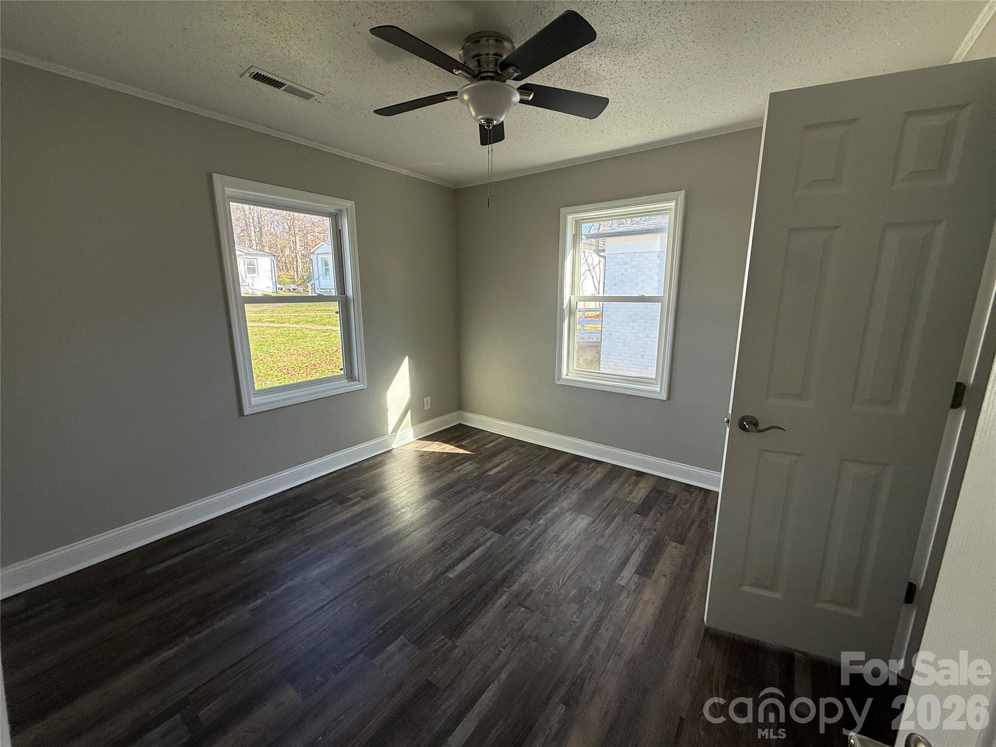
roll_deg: +0.9
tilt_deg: -10.1
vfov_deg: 85.7
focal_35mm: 14
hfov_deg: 102.1
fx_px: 403
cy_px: 374
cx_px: 498
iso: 64
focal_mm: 2.22
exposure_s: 1/133
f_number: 2.2
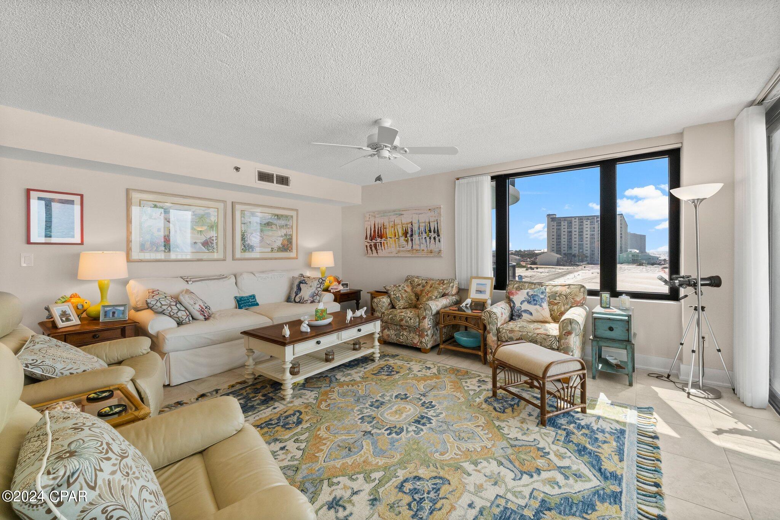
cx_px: 390
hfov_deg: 100.4
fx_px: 325
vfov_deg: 77.3
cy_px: 260
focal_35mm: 15
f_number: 9
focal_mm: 10
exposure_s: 1/10
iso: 400
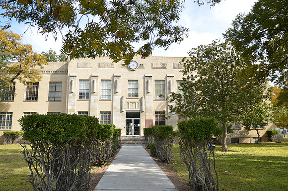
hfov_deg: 70.6
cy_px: 96
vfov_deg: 50.2
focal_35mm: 26
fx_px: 204
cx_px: 144
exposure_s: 1/125
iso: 280
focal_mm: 17
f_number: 5.6
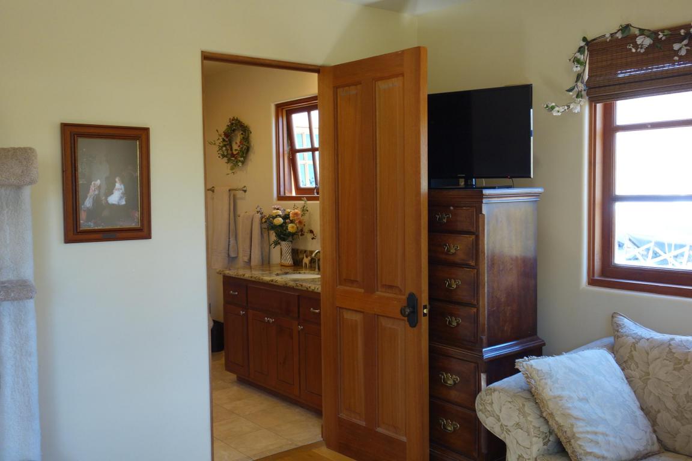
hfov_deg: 54.4
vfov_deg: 37.9
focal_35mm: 35
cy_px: 230
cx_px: 346
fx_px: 673
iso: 320
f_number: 2.8
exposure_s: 1/40
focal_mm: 12.94
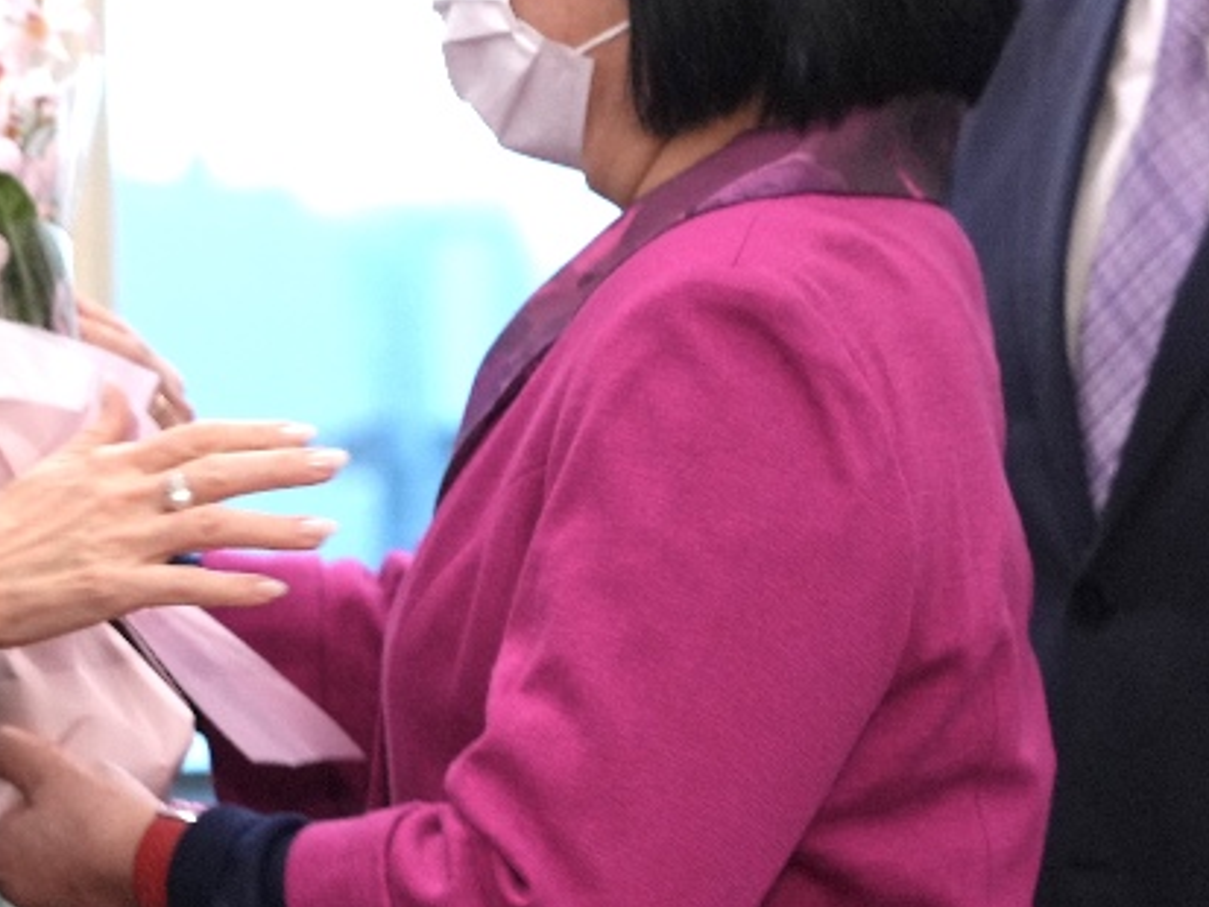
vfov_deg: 10.3
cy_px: -63
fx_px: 4996
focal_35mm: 143
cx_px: 85
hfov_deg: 13.7
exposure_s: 1/250
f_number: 2.8
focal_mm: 48
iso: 2500
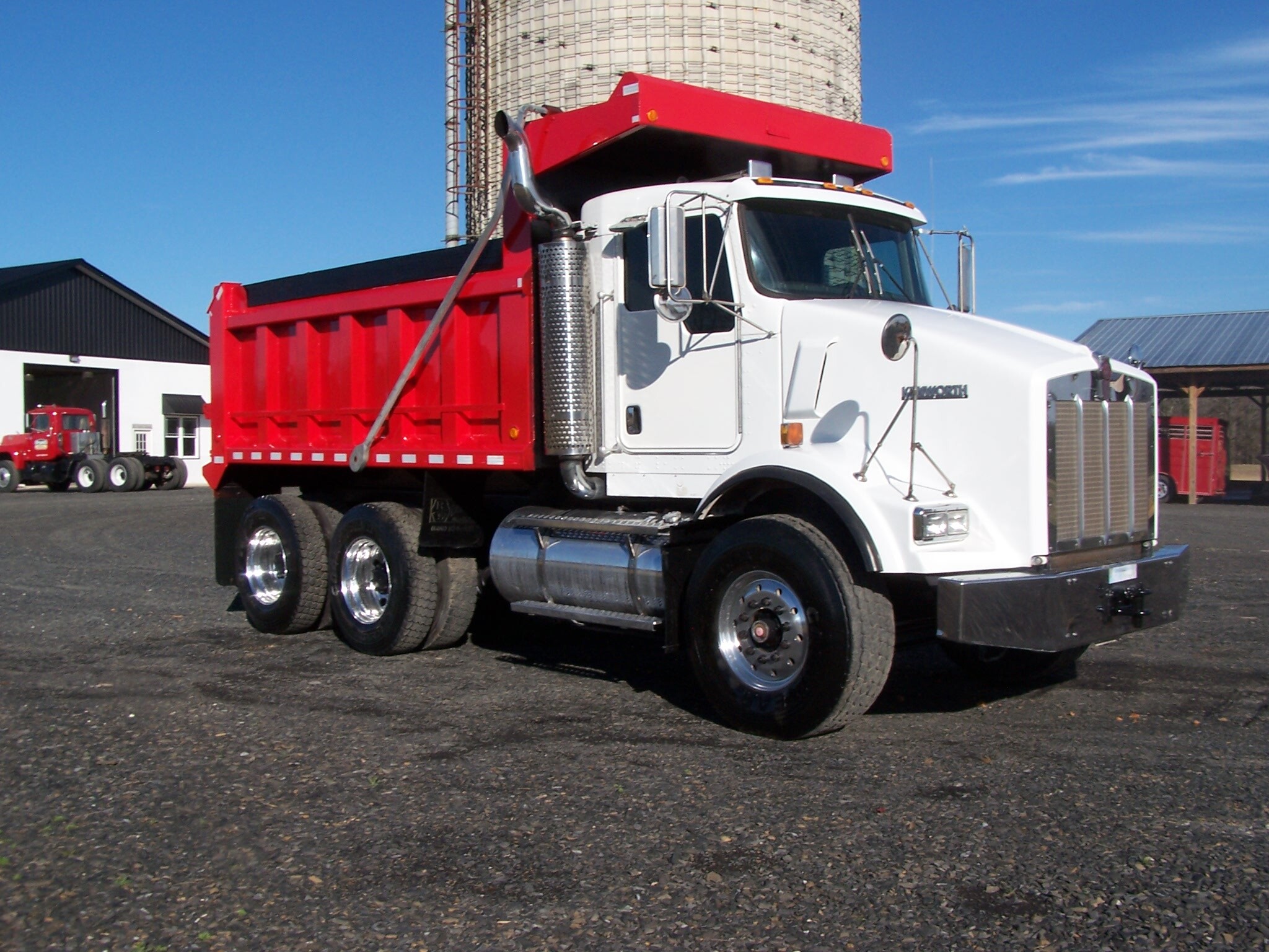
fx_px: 1393
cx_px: 634
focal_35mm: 38
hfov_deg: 49.0
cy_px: 476
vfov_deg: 37.7
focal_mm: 6.3
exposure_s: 1/500
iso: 80
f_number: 5.6
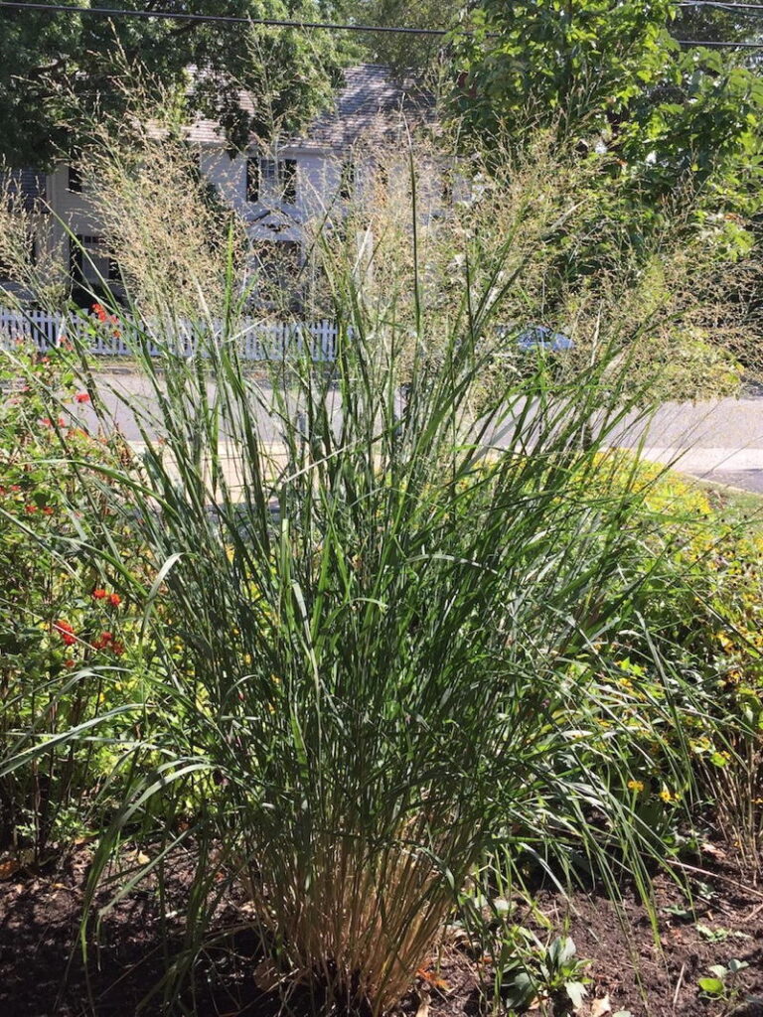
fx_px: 852
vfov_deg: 61.7
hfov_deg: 48.2
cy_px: 508
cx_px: 382
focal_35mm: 29
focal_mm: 4.15
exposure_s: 1/670
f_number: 2.2
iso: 32
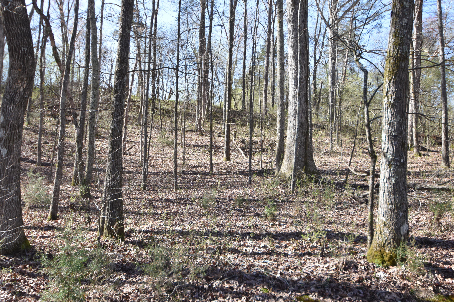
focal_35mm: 36
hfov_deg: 53.1
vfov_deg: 36.9
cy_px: 151
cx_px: 227
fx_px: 454
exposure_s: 1/250
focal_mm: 24
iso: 200
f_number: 5.6
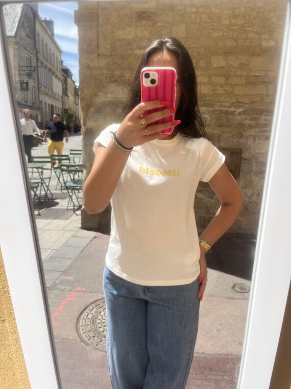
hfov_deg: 53.1
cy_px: 194
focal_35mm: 26
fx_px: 291
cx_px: 146
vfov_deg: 67.3
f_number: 1.6
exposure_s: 1/2222
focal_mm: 5.1
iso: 50
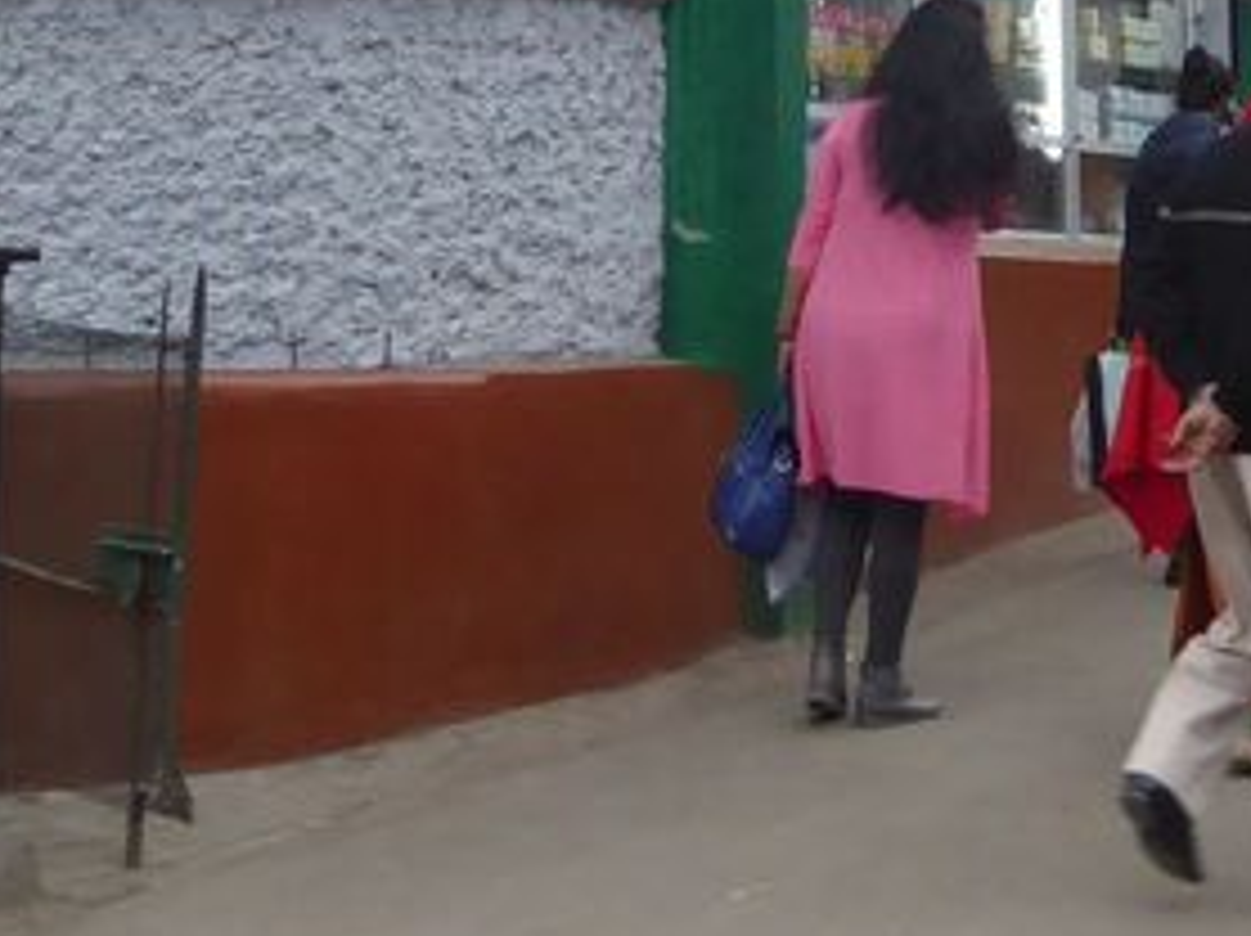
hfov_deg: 20.0
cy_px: -184
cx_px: 702
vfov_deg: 14.6
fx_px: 3539
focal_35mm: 98
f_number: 3.6
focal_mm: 5.8
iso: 200
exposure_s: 1/60
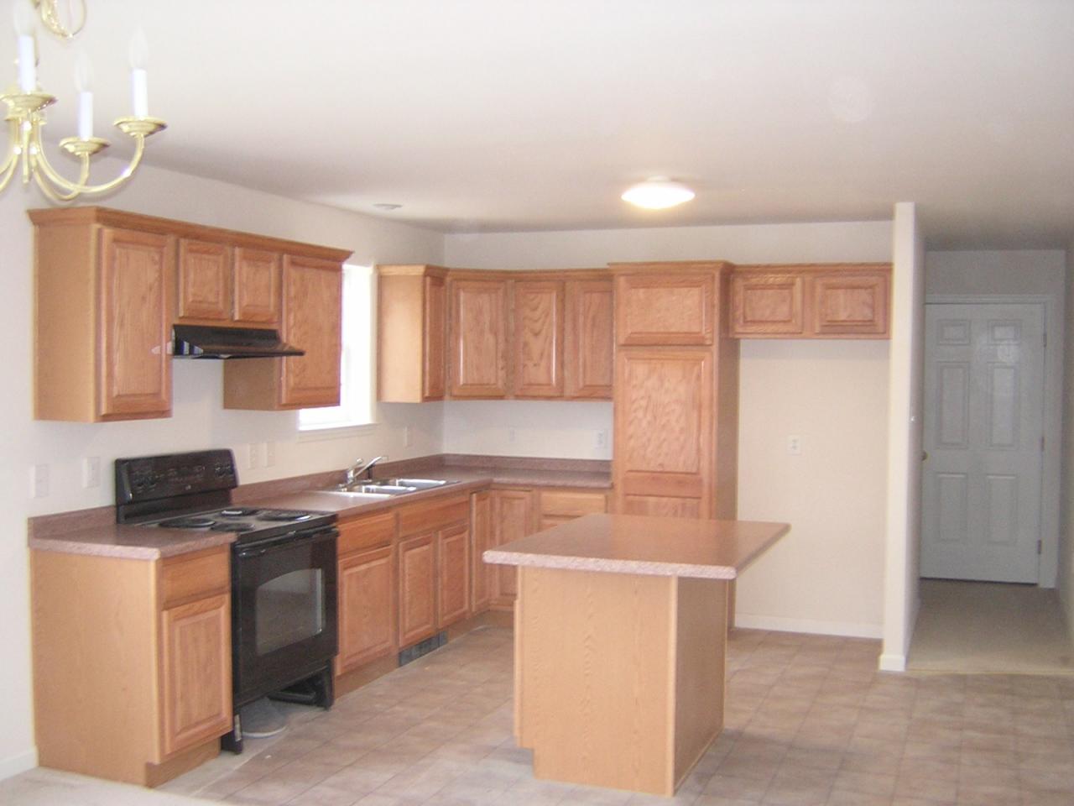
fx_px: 1117
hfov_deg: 51.4
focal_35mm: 36
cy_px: 403
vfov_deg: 39.7
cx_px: 537
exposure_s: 1/25.9
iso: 303
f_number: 2.6
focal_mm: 4.7
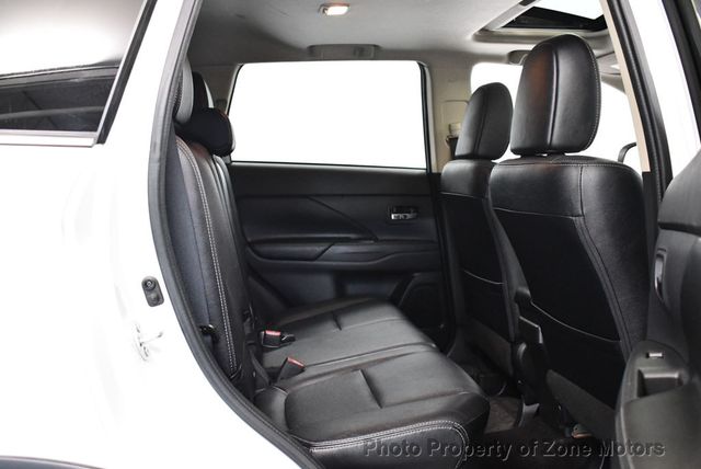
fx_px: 702
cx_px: 350
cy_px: 234
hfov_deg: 53.1
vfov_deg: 36.9
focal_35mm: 36
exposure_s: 1/60
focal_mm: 18
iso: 3200
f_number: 3.5
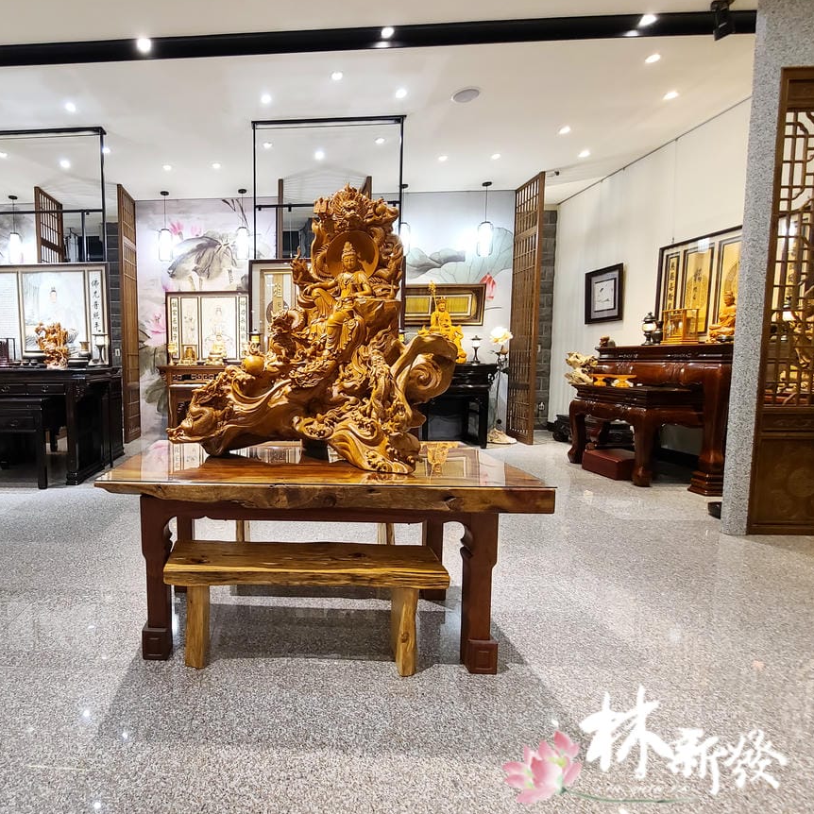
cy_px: 397
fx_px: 426
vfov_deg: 87.4
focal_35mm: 16
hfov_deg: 83.9
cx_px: 260
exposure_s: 1/59
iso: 320
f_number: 2.2
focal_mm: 2.2
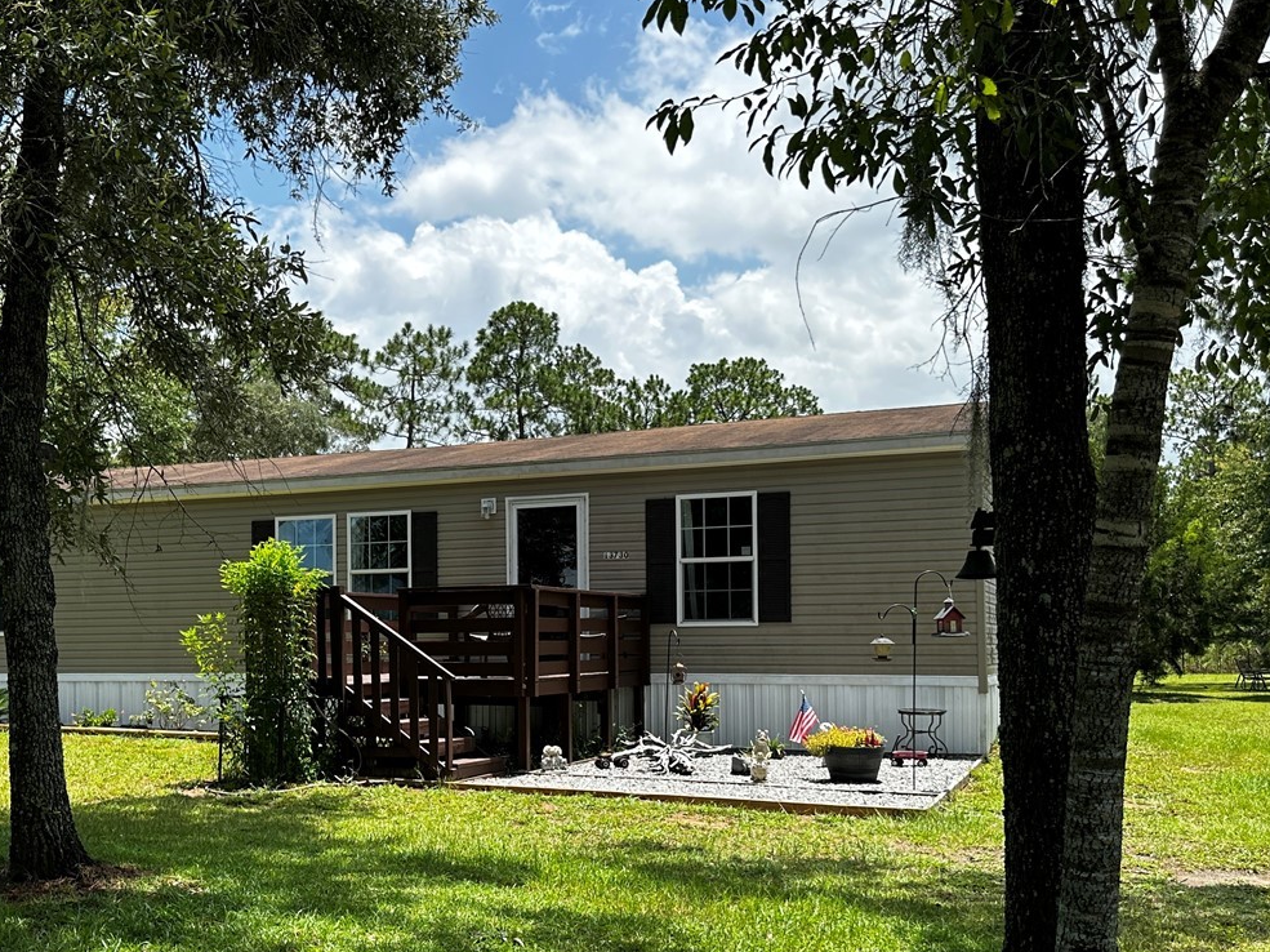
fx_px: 1430
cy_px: 602
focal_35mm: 39
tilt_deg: +1.9
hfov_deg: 47.2
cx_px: 436
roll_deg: +0.5
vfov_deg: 36.6
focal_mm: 6.86
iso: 80
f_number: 1.78
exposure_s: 1/2155
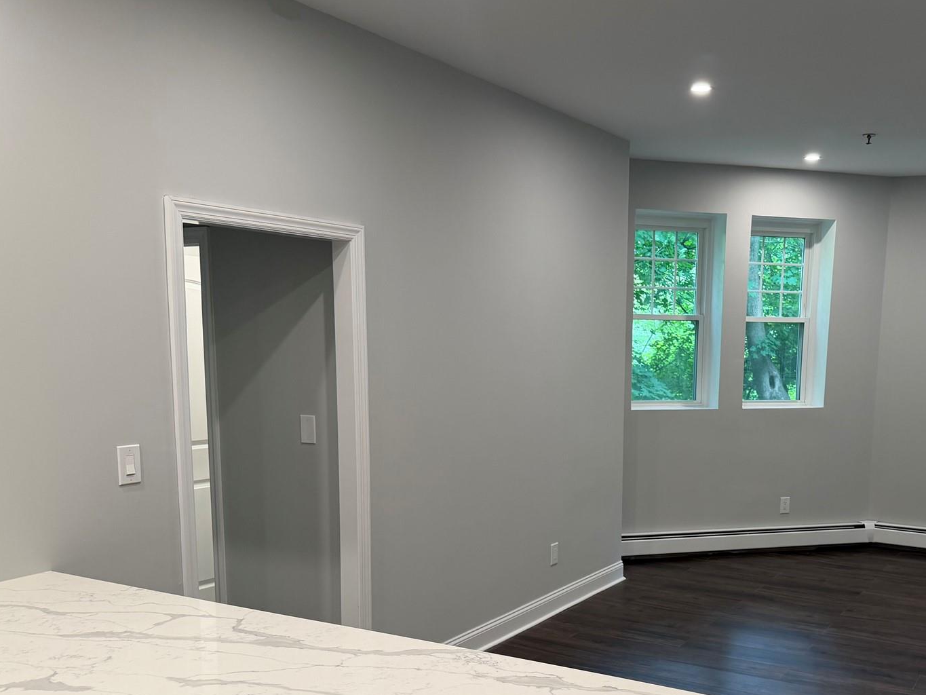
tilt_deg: -9.0
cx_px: 612
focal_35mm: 36
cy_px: 476
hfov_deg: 50.5
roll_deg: -0.8
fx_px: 963
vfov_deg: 39.1
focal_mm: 6.76
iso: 125
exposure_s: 1/60
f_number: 1.78
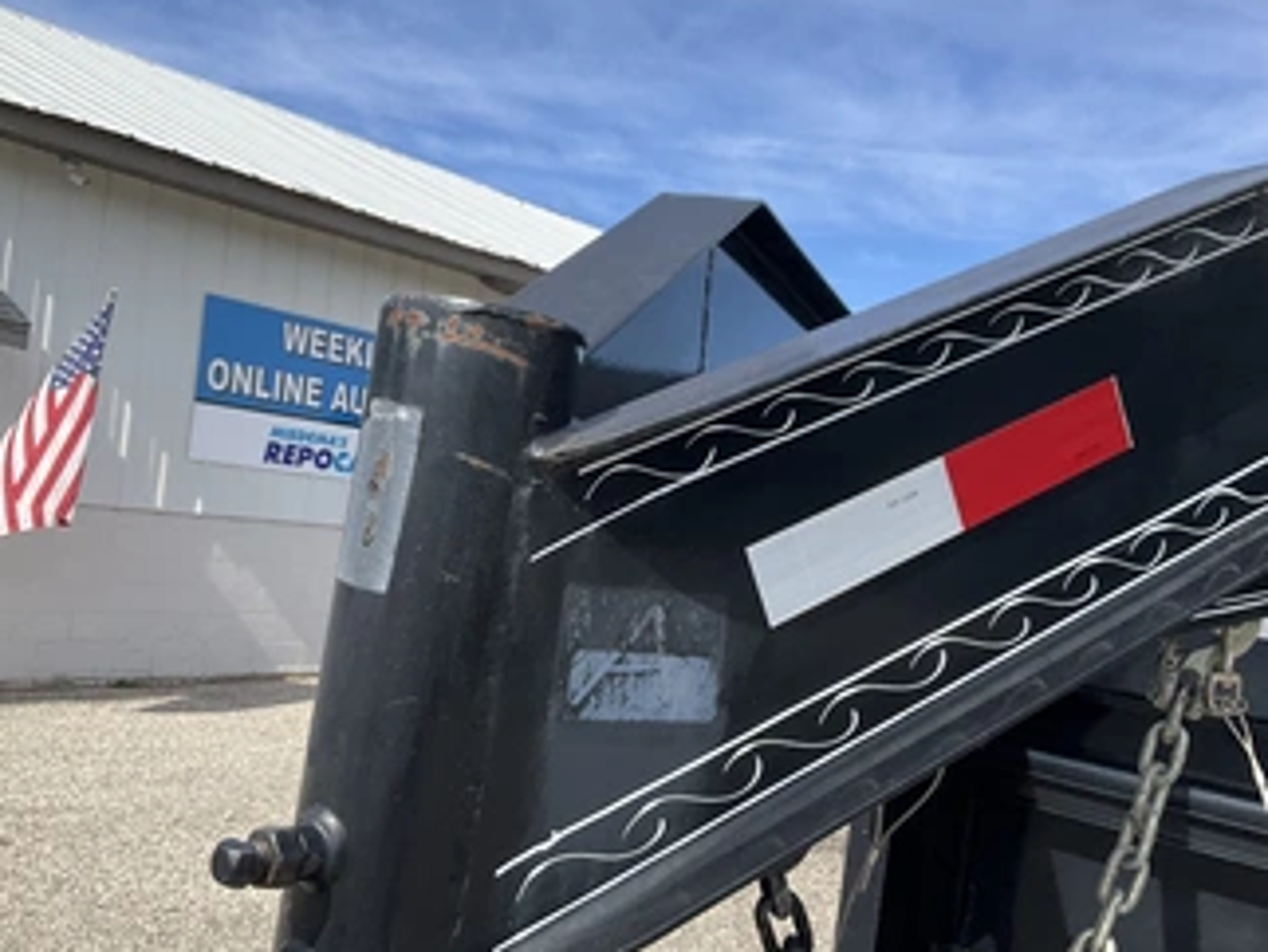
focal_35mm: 36
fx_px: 1320
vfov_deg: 39.7
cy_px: 476
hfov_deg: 51.3
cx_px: 654
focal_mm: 3
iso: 25
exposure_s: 1/1311
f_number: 1.8
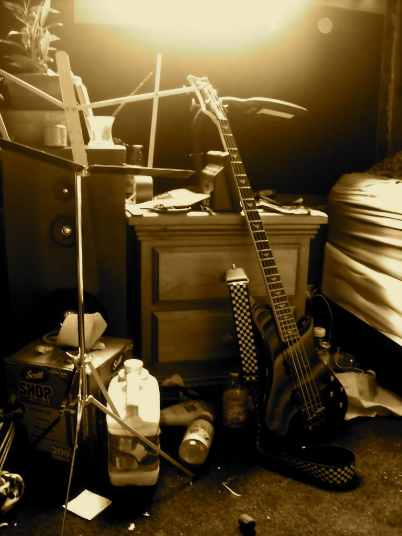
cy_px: 268
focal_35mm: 35
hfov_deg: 40.7
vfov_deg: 52.6
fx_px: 542
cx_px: 201
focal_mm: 5.7
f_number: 2.8
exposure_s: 1/7
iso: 800
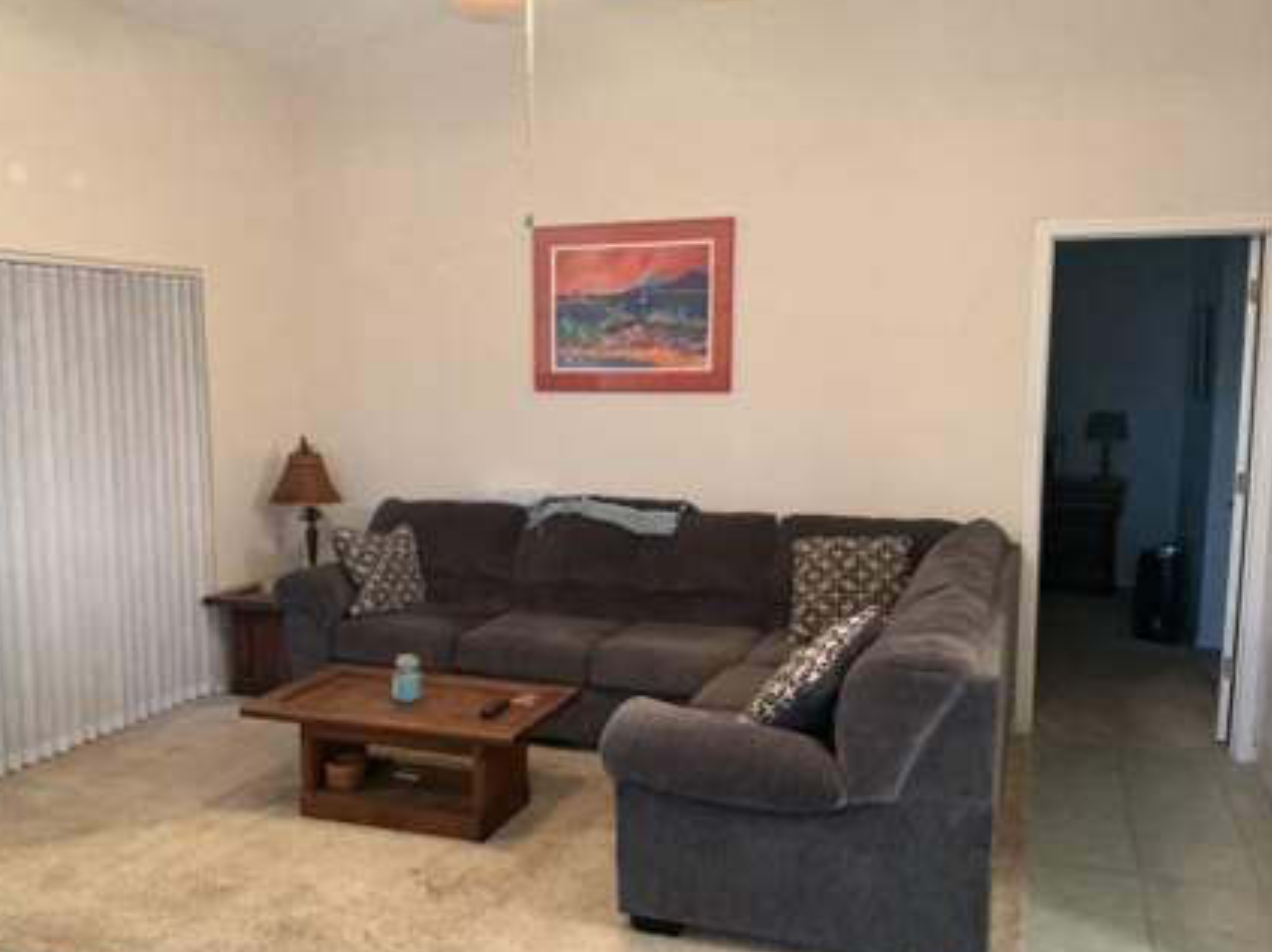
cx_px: 558
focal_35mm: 33
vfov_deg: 42.9
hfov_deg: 55.2
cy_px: 518
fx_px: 1212
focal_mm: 3
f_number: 1.8
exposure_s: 1/30
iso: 320
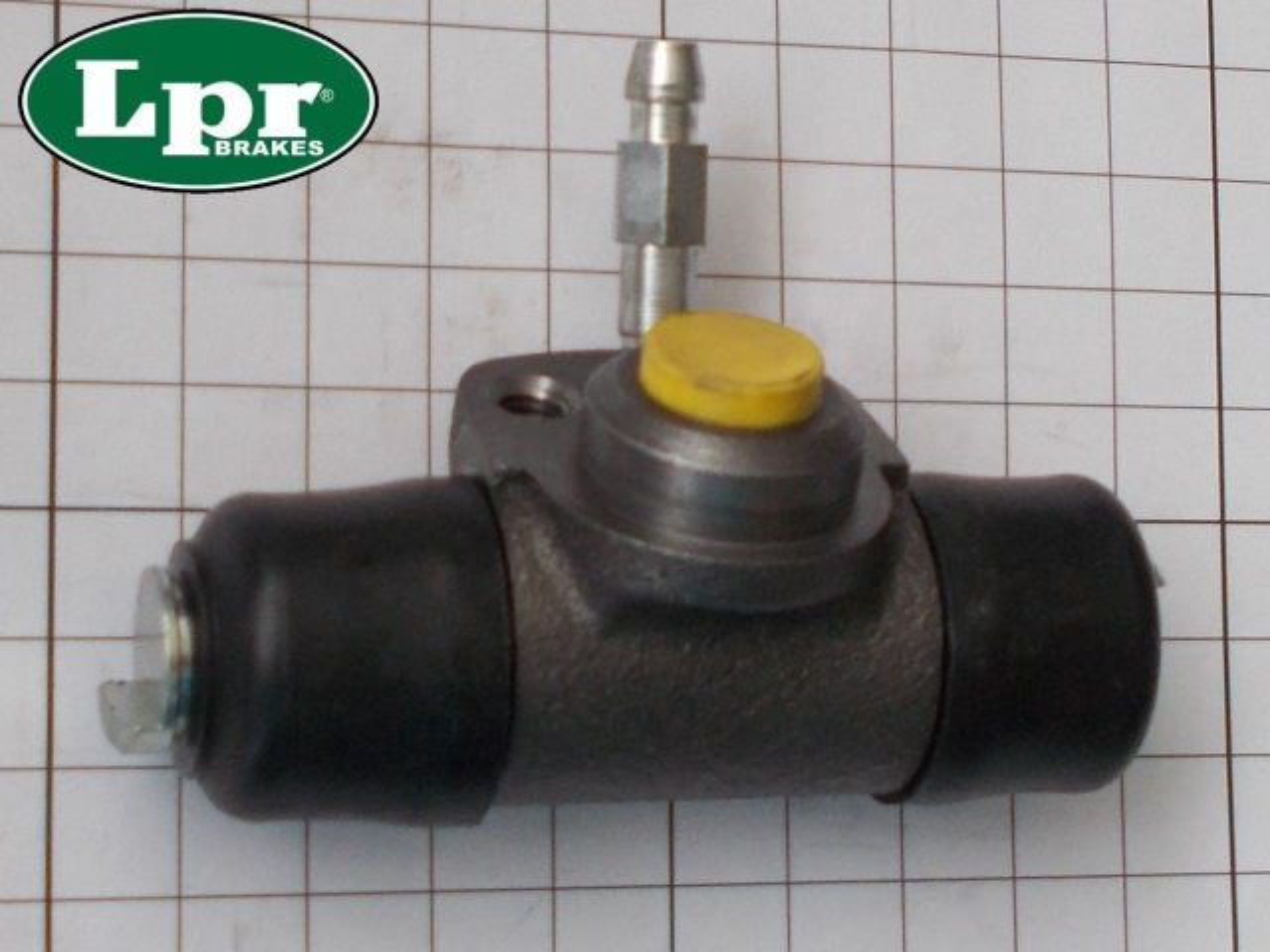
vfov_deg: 53.1
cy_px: 476
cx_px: 635
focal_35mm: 26
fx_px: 954
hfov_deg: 67.3
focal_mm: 4.6
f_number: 3.2
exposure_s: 1/160
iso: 80
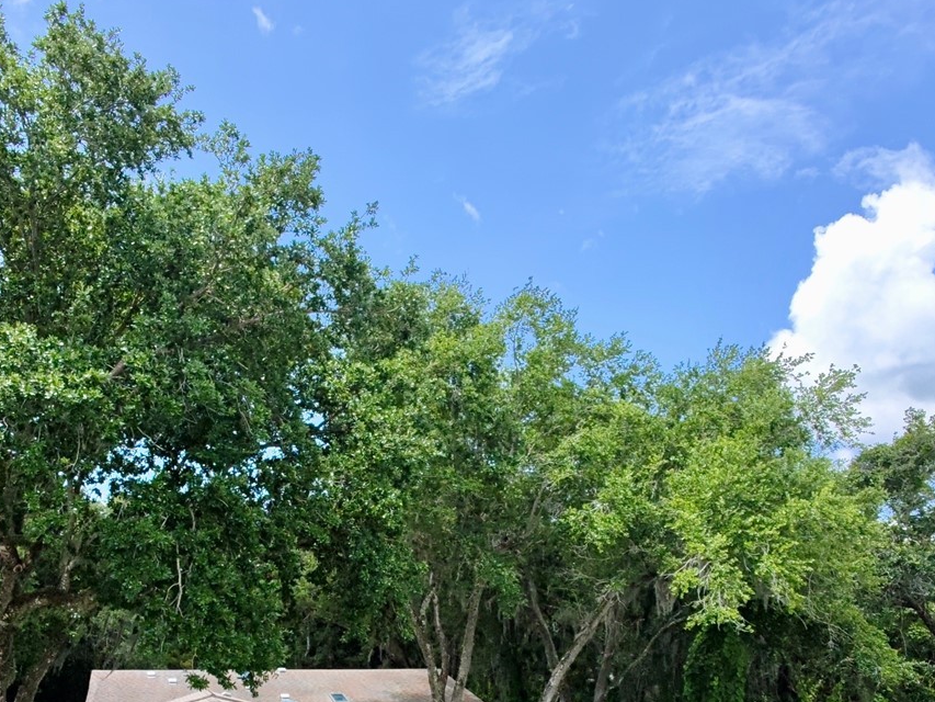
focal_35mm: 30
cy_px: 592
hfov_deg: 59.5
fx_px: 810
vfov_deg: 43.8
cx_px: 373
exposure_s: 1/814
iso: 100
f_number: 2.55
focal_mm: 16
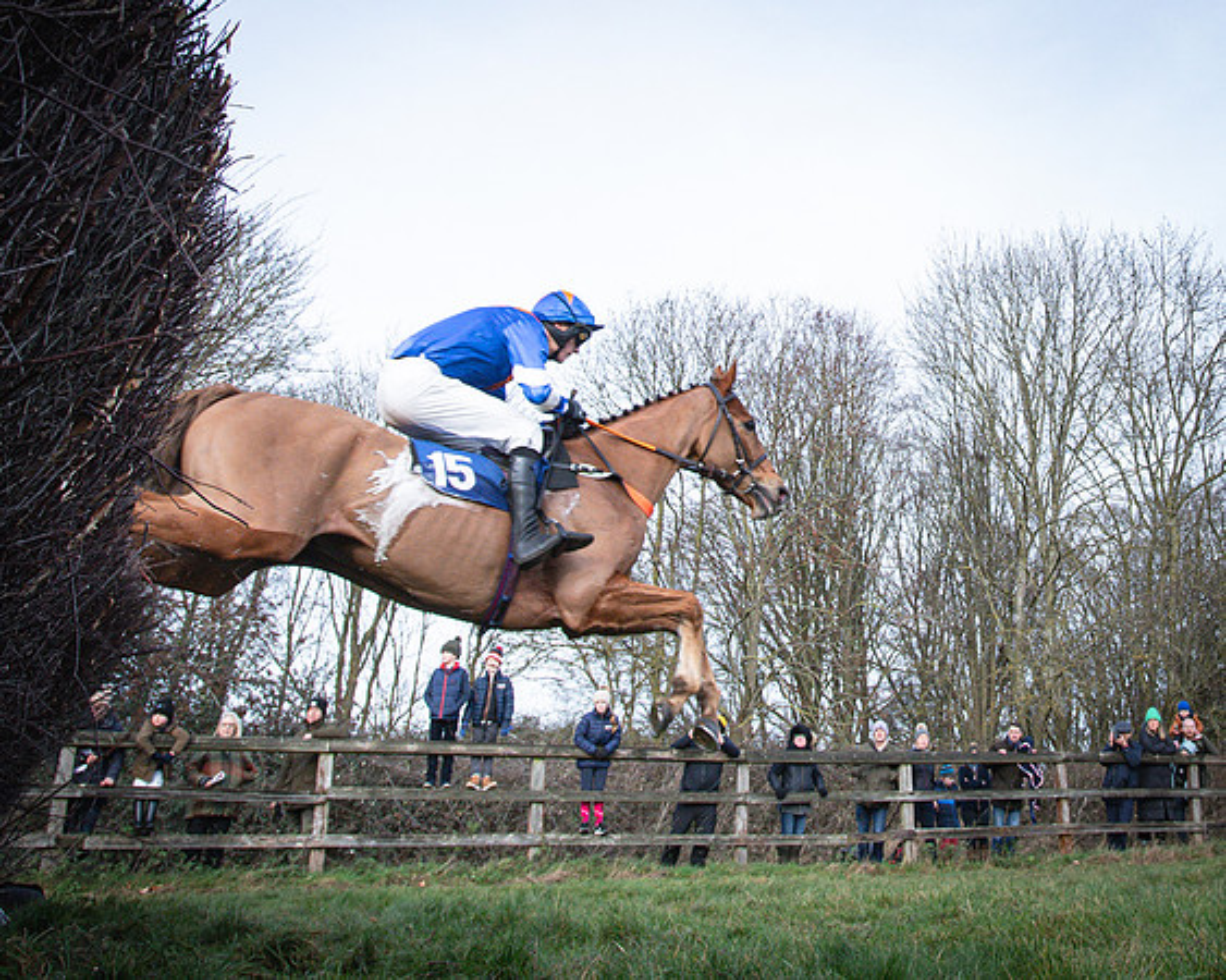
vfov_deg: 38.3
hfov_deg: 46.6
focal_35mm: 38
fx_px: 1364
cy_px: 226
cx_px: 925
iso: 2000
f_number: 8
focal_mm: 19
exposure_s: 1/1000
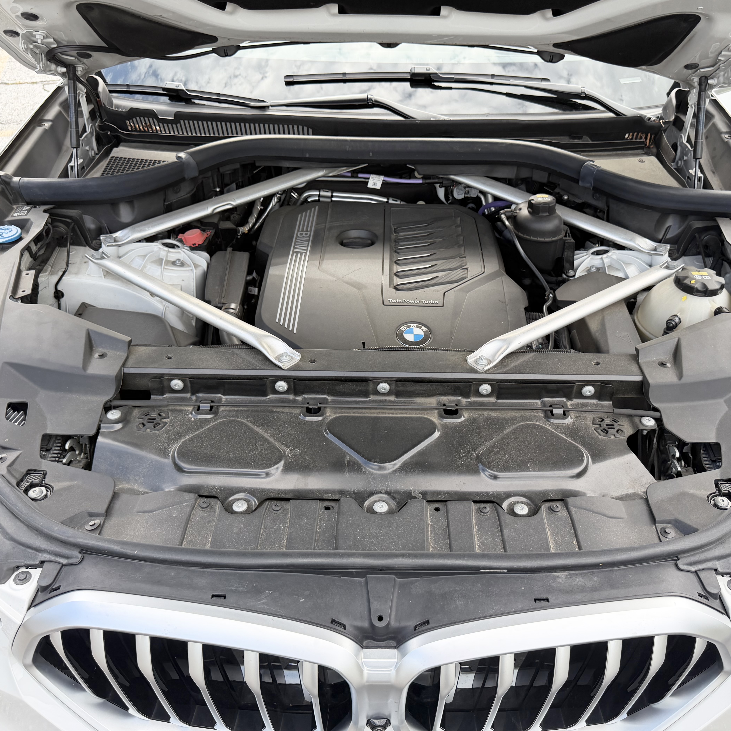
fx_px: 693
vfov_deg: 55.6
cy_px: 360
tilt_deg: -35.2
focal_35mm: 29
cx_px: 389
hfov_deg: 55.6
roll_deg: +1.5
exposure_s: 1/788
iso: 100
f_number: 1.78
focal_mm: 6.76
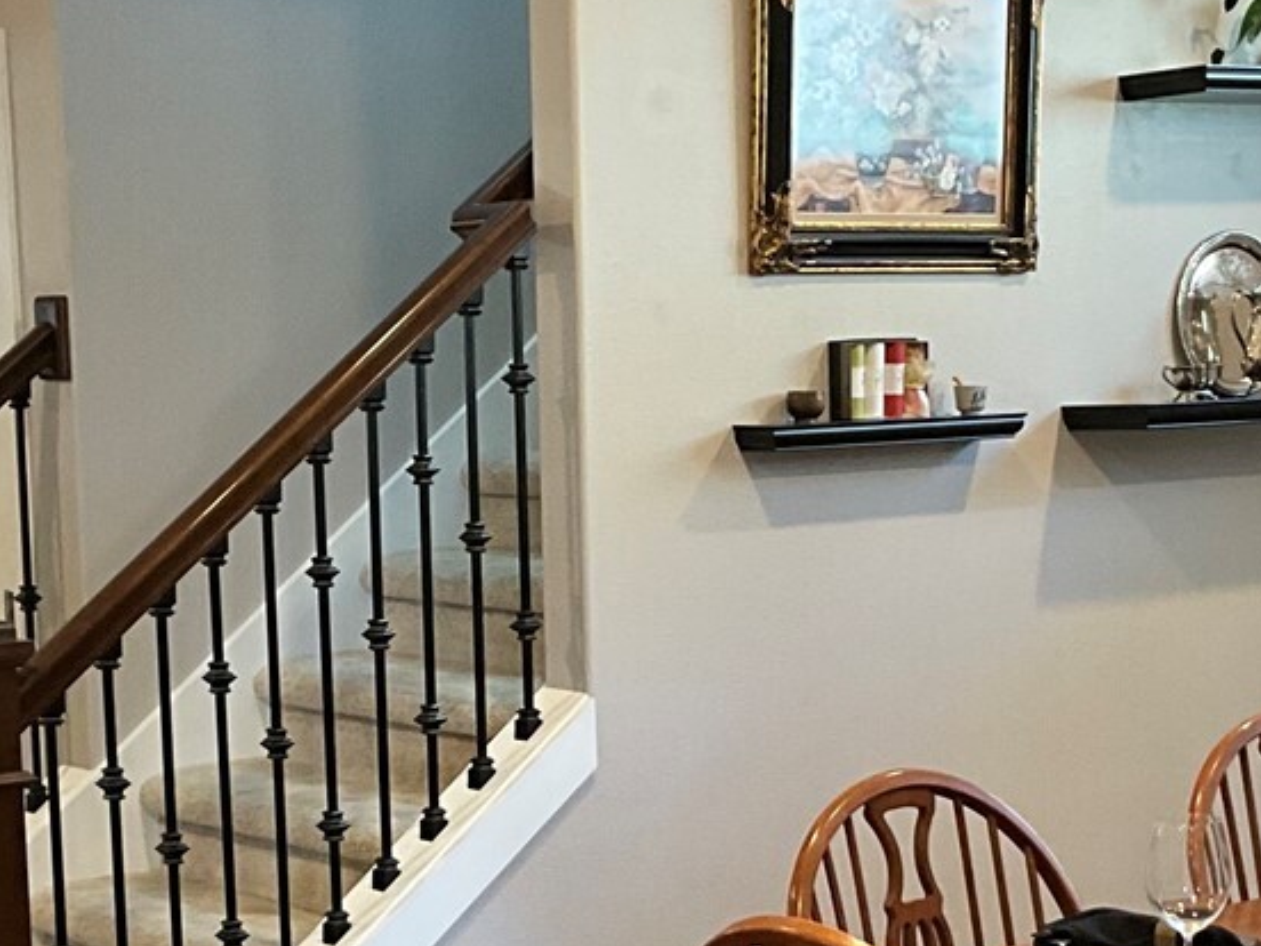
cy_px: 770
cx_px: 617
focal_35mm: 84
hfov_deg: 23.3
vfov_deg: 17.4
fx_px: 3060
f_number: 1.8
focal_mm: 3
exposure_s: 1/60
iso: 125
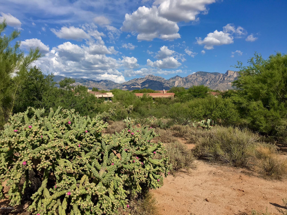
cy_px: 108
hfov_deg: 61.7
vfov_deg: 48.2
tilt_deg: +1.0
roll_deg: +0.5
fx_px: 240
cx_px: 144
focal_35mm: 29
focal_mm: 4.15
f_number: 2.2
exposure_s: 1/1923
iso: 25
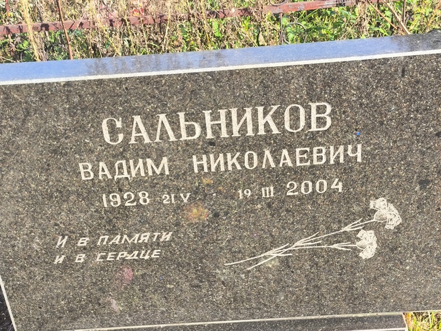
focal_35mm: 50
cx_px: 220
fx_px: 637
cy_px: 166
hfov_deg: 38.2
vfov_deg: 29.1
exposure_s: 1/249
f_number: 1.7
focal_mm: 4.71
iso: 50
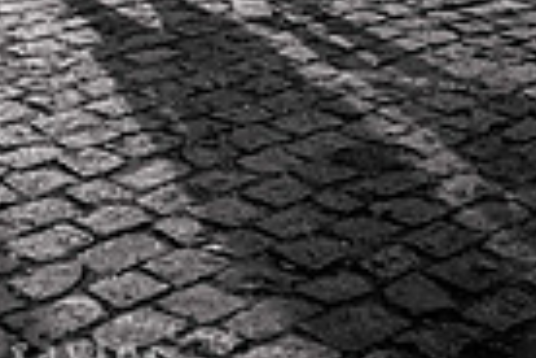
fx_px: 1504
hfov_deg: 19.4
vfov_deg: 12.2
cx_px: -43
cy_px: -329
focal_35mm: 101
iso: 2000
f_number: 2
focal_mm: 24
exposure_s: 1/250
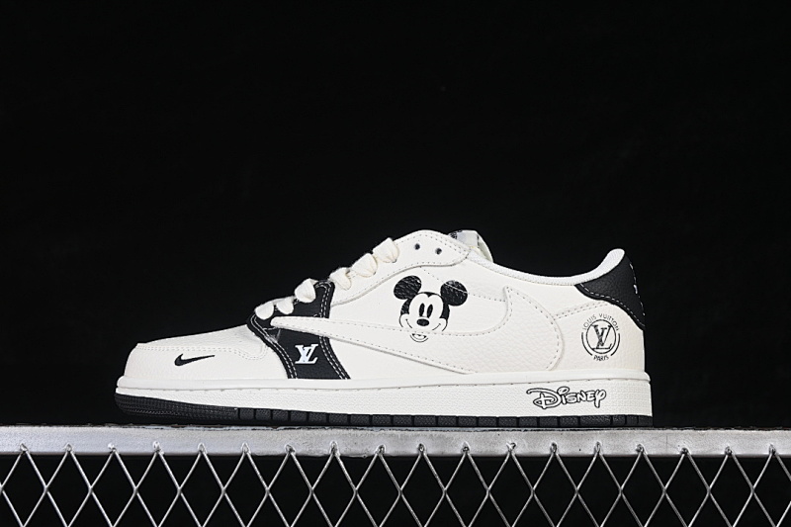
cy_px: 264
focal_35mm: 75
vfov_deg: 18.2
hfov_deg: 27.0
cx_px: 396
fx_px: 1647
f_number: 8
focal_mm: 50
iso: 160
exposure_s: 1/80
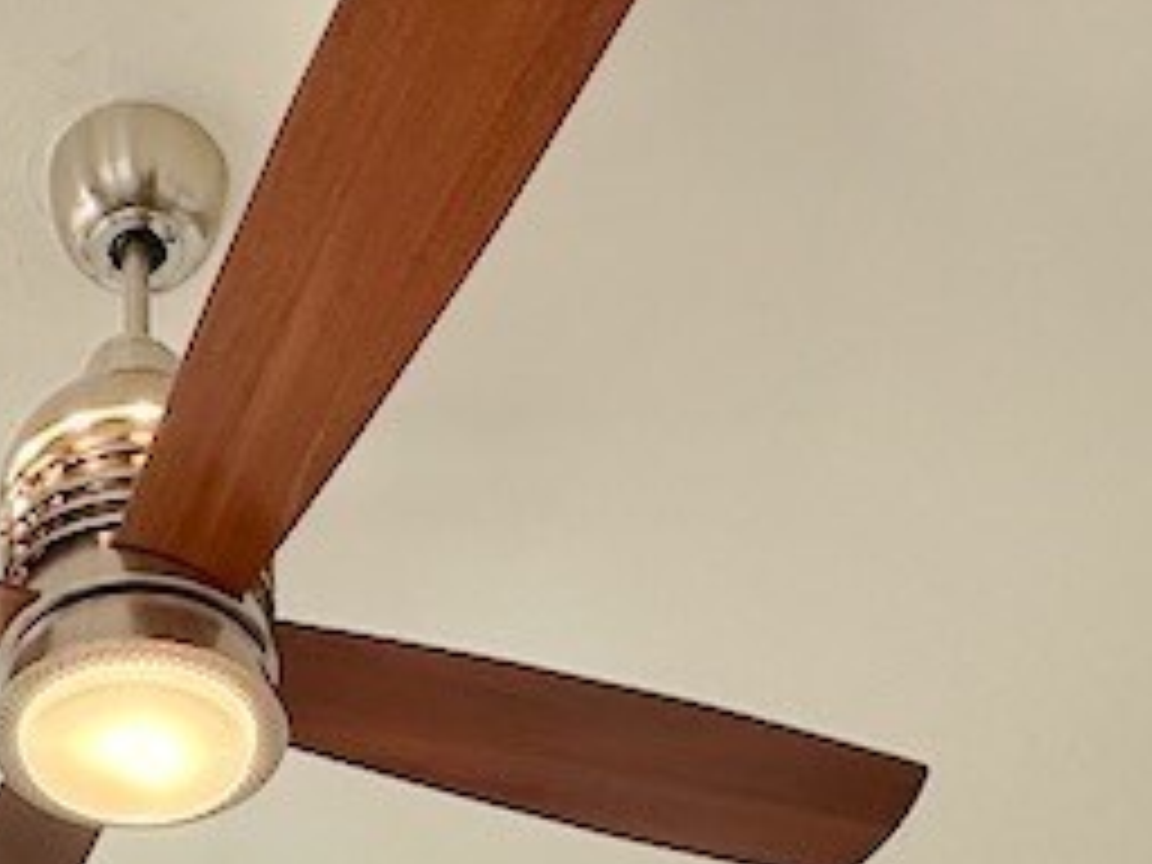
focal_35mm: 70
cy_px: 2138
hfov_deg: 27.0
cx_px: 148
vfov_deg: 13.9
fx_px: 2330
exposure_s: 1/124
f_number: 2.2
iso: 64
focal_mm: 2.22
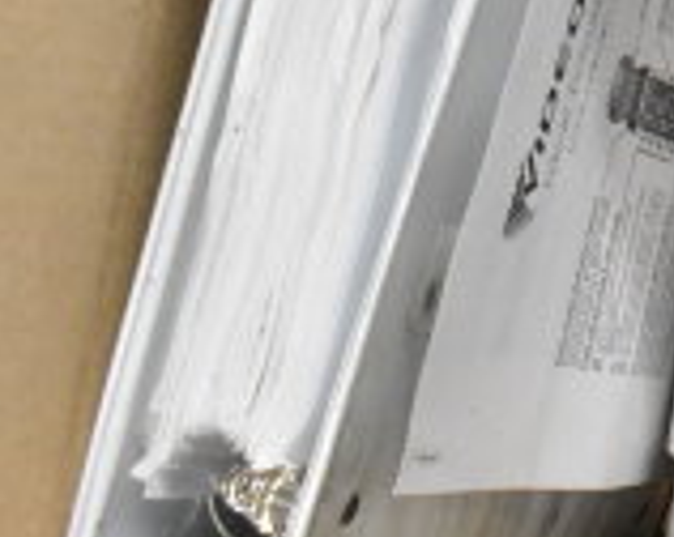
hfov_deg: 16.8
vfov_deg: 15.2
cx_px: 1156
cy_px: -96
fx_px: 1952
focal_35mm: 98
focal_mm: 18
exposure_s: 1/320
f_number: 9
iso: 6400
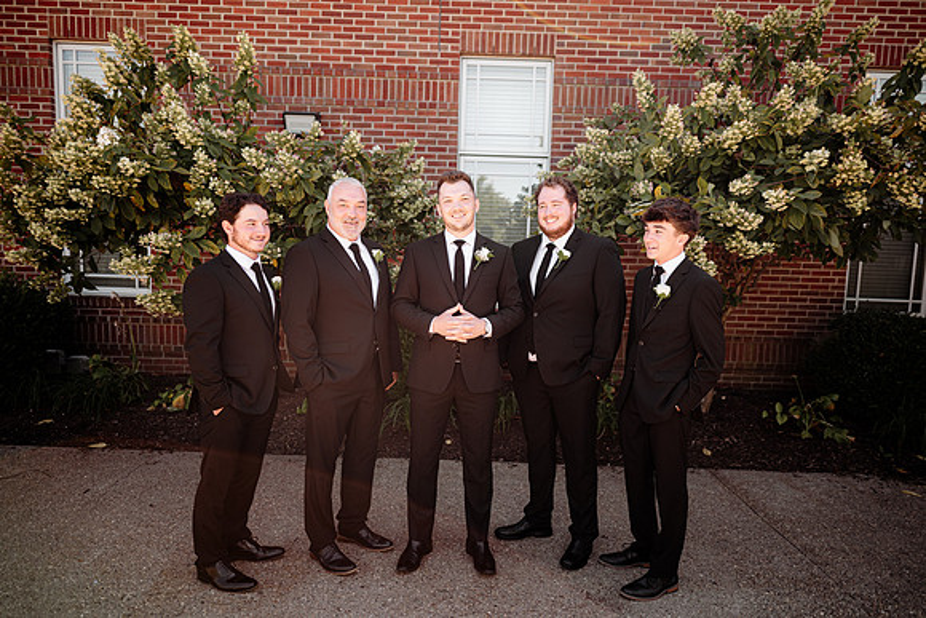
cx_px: 463
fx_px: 617
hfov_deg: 73.7
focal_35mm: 24
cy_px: 309
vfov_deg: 53.2
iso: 125
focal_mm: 24
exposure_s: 1/500
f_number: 2.2
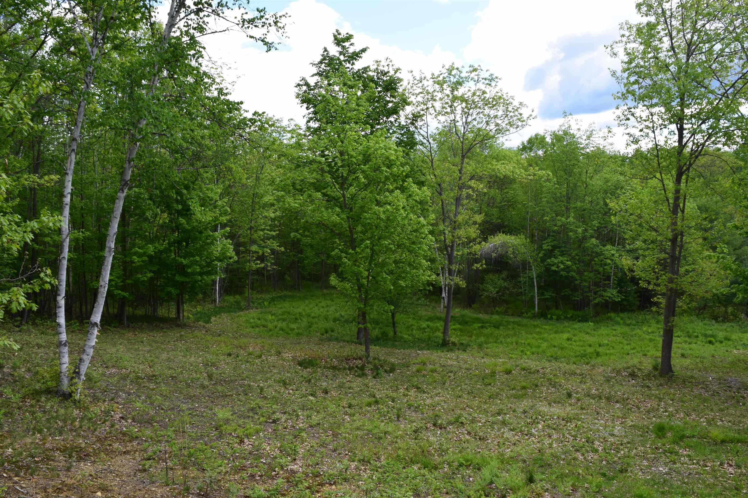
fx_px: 623
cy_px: 249
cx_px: 374
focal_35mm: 30
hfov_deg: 61.9
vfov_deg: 43.6
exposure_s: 1/250
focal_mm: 20
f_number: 10
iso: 400
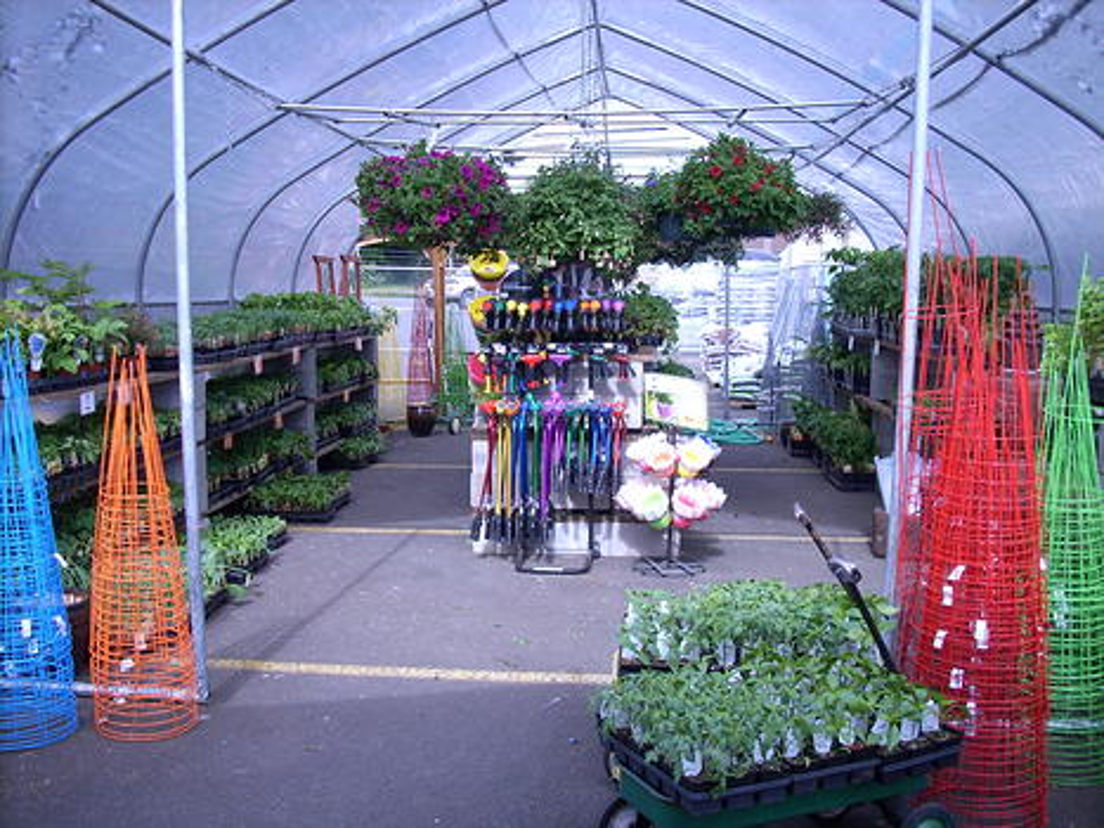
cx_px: 552
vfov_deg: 38.6
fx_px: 1180
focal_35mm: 37
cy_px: 414
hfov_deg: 50.2
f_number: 2.8
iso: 64
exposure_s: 1/239
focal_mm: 6.2
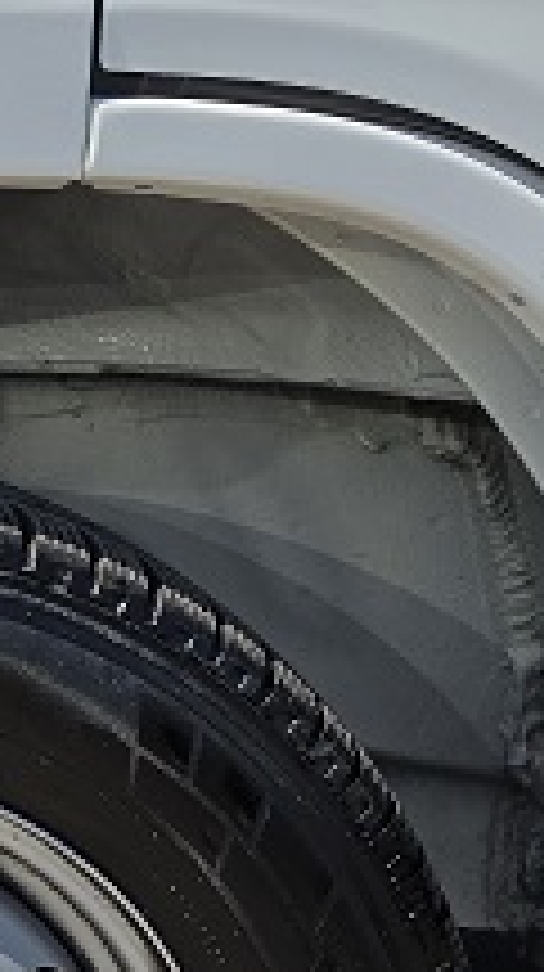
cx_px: -553
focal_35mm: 93
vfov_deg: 22.9
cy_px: 518
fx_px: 2392
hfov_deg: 11.6
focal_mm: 6.5
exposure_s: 1/7939
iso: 64
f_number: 1.4
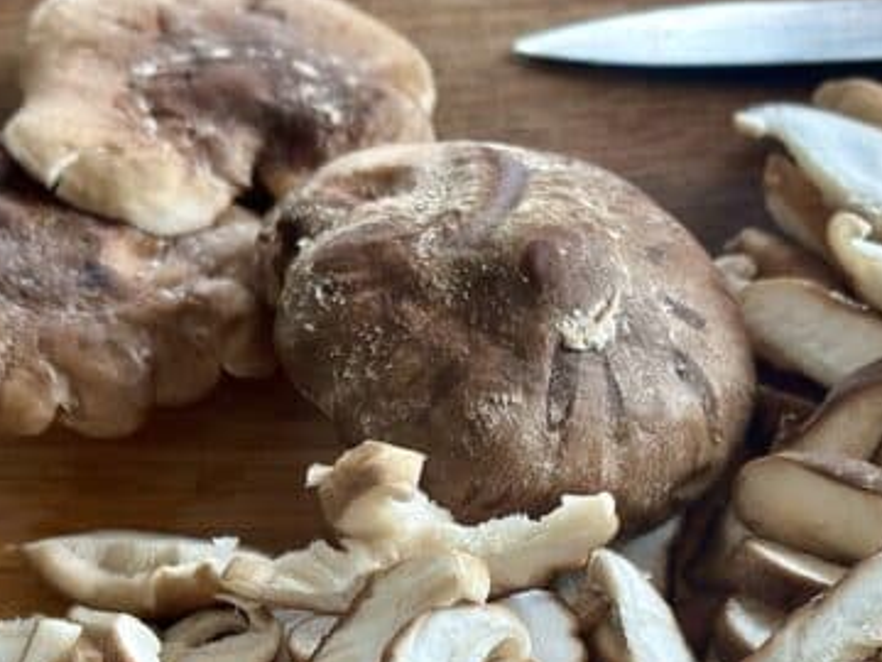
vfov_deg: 14.5
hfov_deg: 19.6
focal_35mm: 100
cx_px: 605
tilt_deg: -59.1
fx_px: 2548
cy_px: 680
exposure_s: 1/71
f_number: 1.78
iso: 125
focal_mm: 6.86
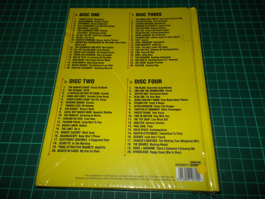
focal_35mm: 29
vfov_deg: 48.2
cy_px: 100
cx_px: 132
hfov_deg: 61.7
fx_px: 222
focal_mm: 4.1
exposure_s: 1/30
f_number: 3.3
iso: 200
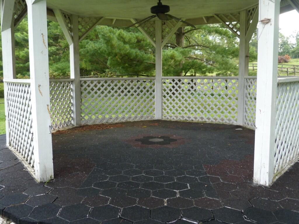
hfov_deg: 55.4
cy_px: 112
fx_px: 285
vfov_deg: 42.9
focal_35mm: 33
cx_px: 150
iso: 160
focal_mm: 5.9
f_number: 3
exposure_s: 1/125
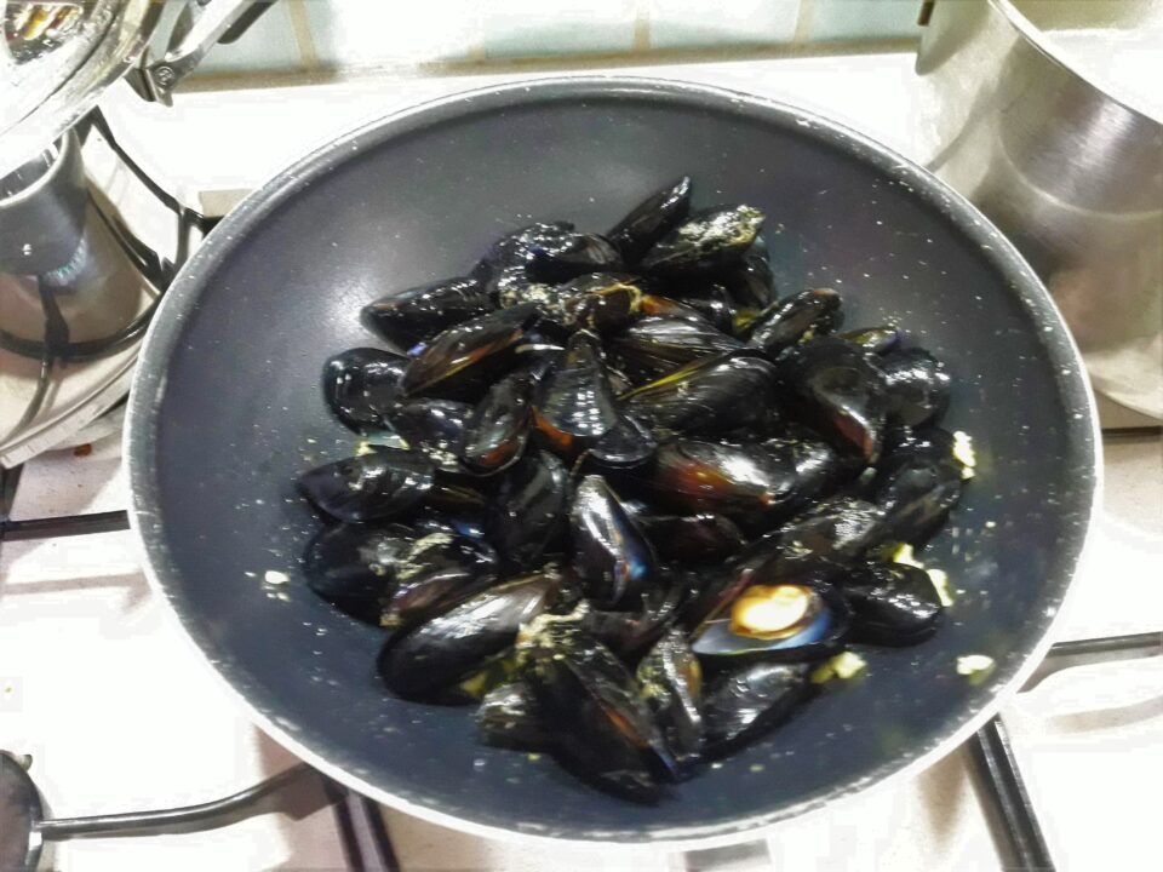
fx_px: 941
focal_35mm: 28
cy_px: 436
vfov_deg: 49.7
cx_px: 582
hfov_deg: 63.4
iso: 500
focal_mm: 3.7
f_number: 1.9
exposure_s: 1/17
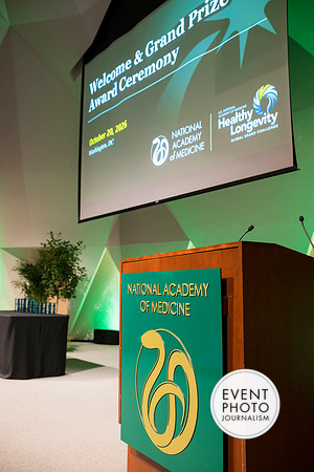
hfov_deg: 37.9
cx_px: 157
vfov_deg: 54.4
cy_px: 236
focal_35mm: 35
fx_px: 458
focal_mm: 35
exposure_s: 1/160
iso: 1600
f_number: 3.5
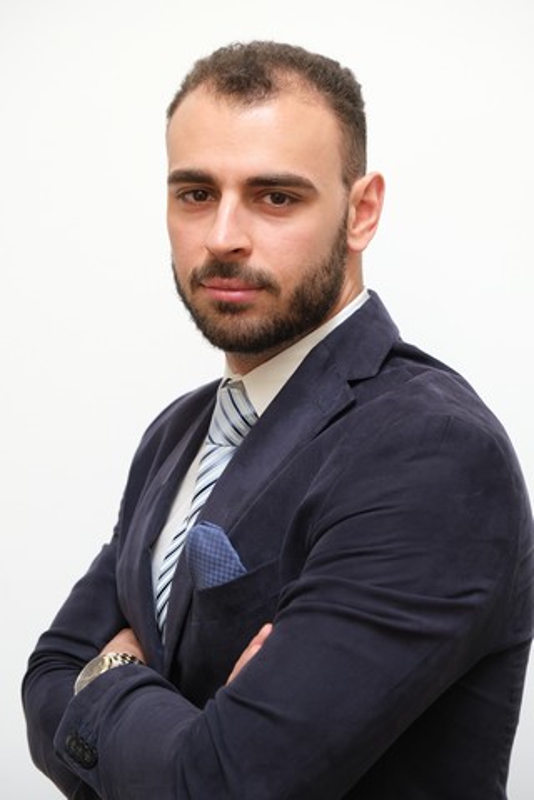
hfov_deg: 16.5
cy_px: 400
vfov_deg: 24.5
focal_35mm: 83
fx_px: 1847
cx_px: 267
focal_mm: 55
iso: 200
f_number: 4
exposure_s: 1/17
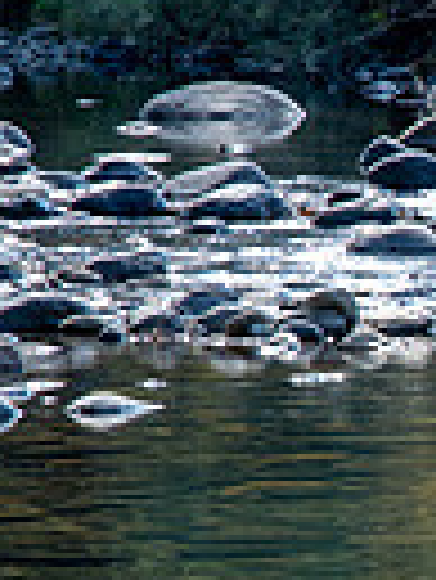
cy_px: 467
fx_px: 7696
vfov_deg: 4.3
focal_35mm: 459
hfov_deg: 3.2
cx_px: 918
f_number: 11
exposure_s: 1/8
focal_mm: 70
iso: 50
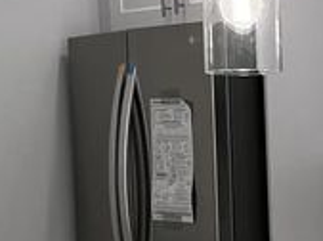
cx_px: 417
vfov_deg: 9.2
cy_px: 308
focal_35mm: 158
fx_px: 1471
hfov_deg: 12.2
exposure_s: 1/224
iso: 40
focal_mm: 5.1
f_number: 1.6
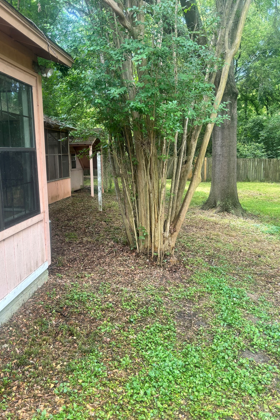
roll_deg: +2.2
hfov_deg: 46.3
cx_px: 125
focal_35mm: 28
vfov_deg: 65.5
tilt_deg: -9.4
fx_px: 327
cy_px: 207
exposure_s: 1/121
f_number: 1.6
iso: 40
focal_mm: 5.96
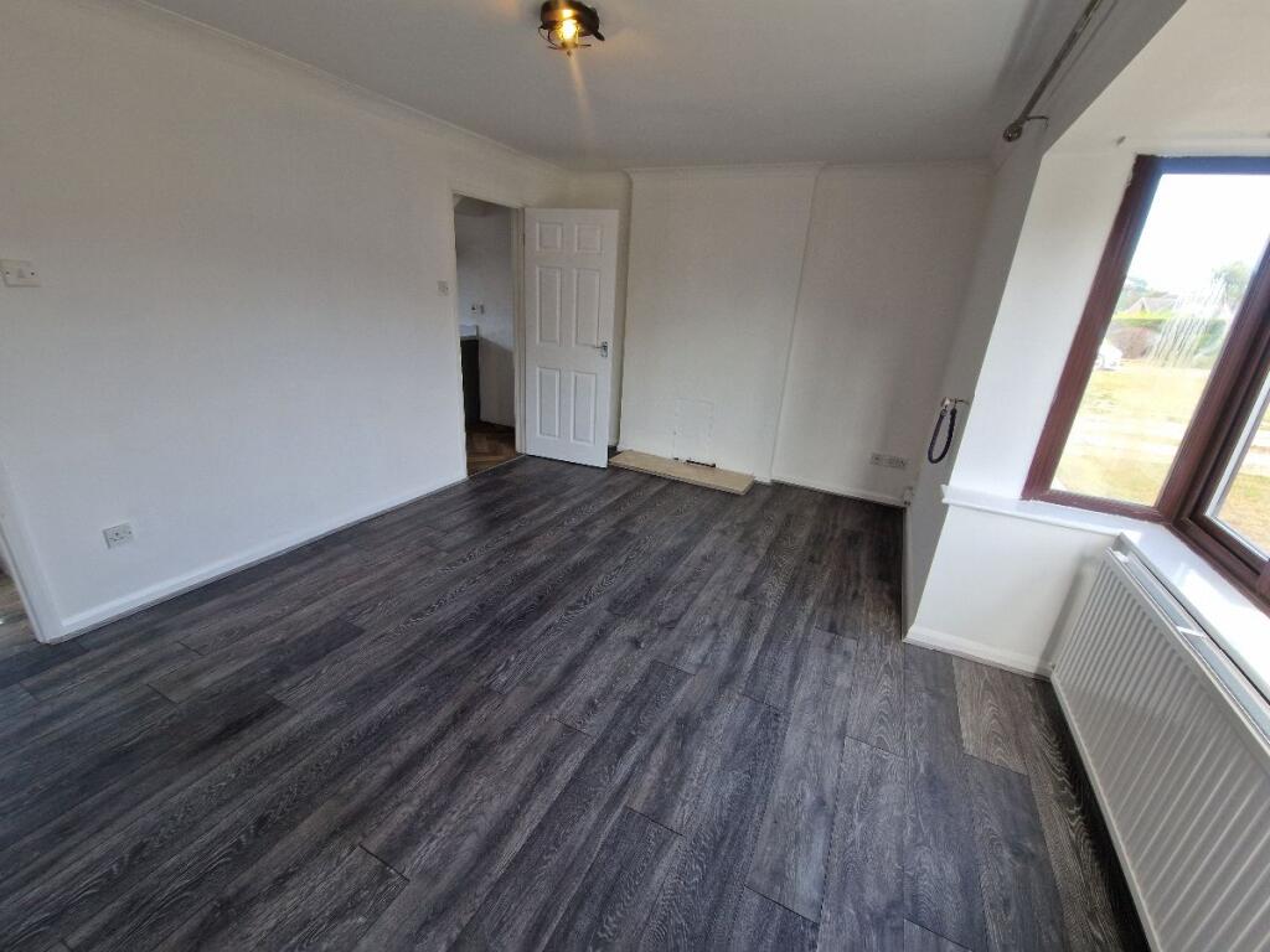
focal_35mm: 13
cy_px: 476
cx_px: 635
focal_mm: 2.2
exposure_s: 1/115
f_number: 2.2
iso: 50
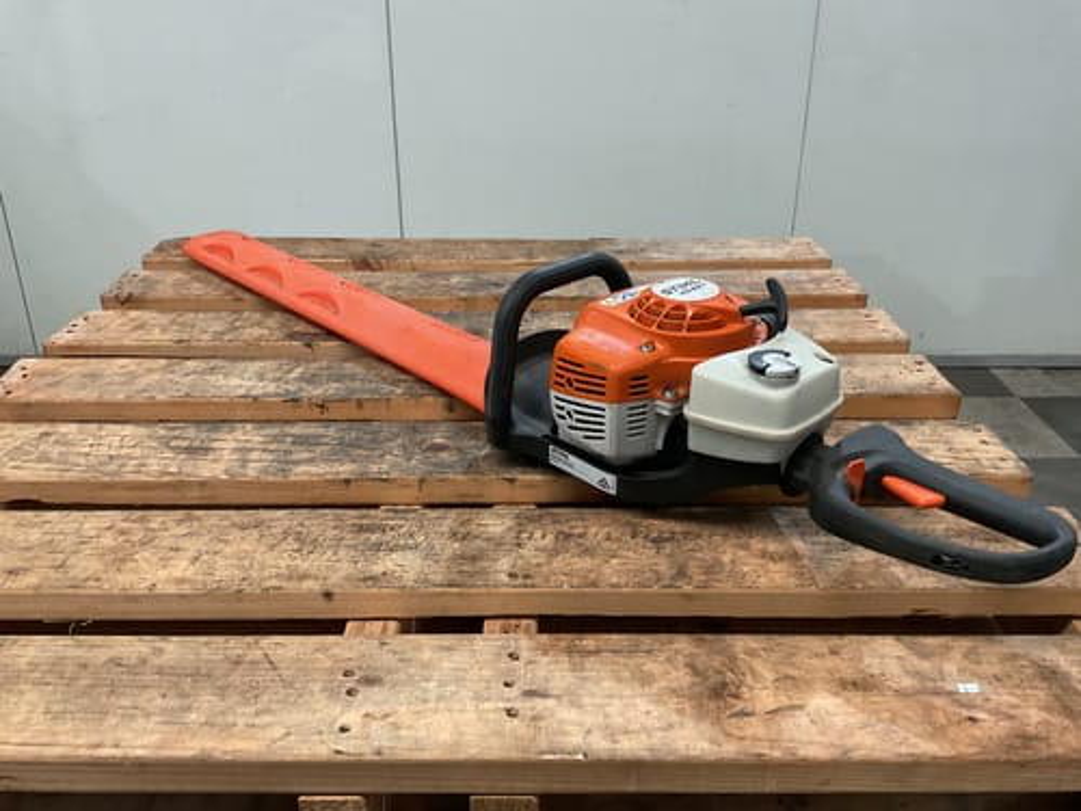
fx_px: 906
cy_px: 406
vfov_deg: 48.2
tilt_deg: -28.2
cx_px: 540
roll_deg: -0.9
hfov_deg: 61.7
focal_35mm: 29
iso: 160
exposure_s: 1/60
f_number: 1.8
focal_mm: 3
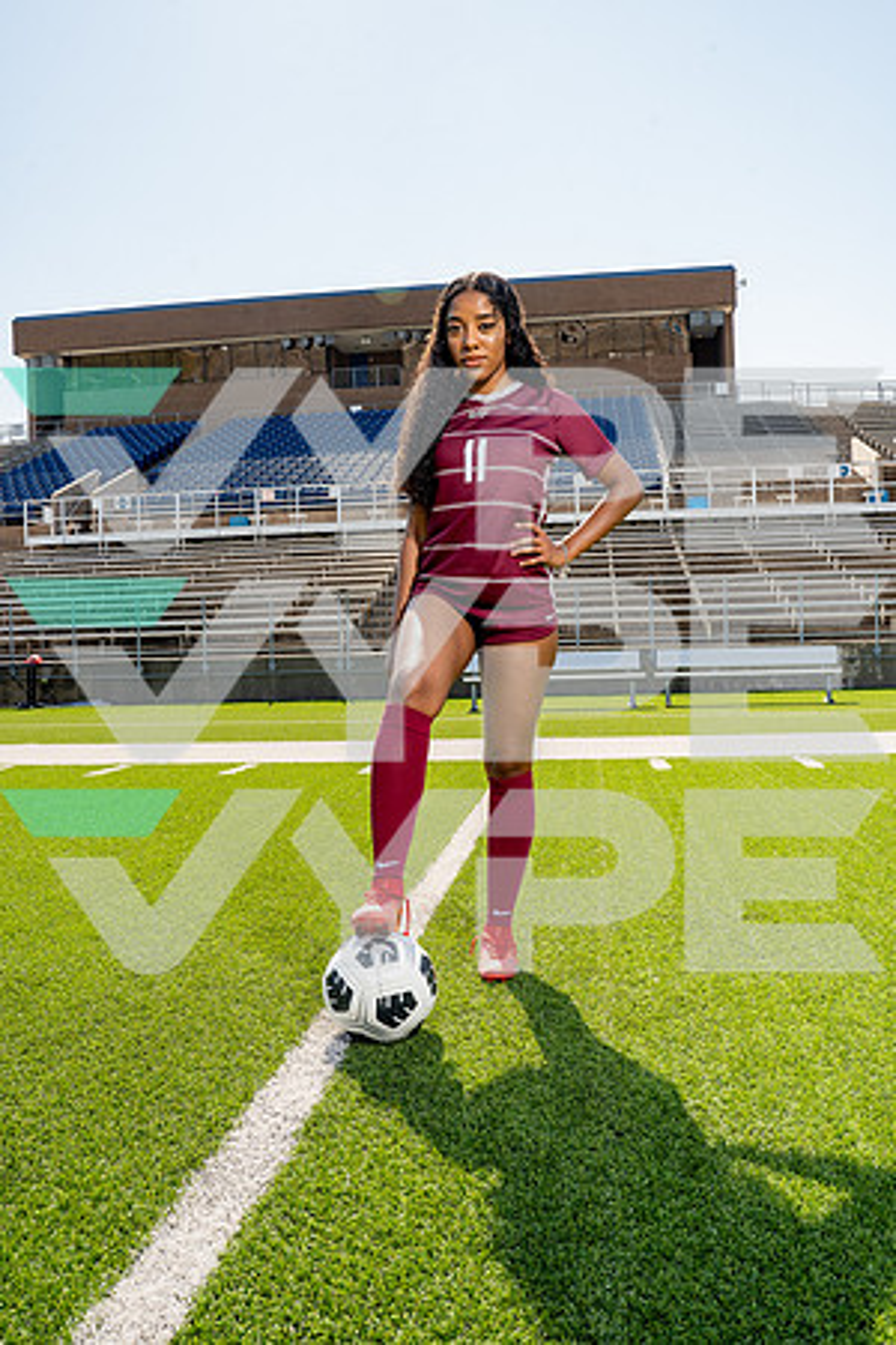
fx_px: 1083
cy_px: 672
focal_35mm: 29
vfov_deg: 63.7
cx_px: 448
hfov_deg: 45.0
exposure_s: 1/250
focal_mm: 29
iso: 320
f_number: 11
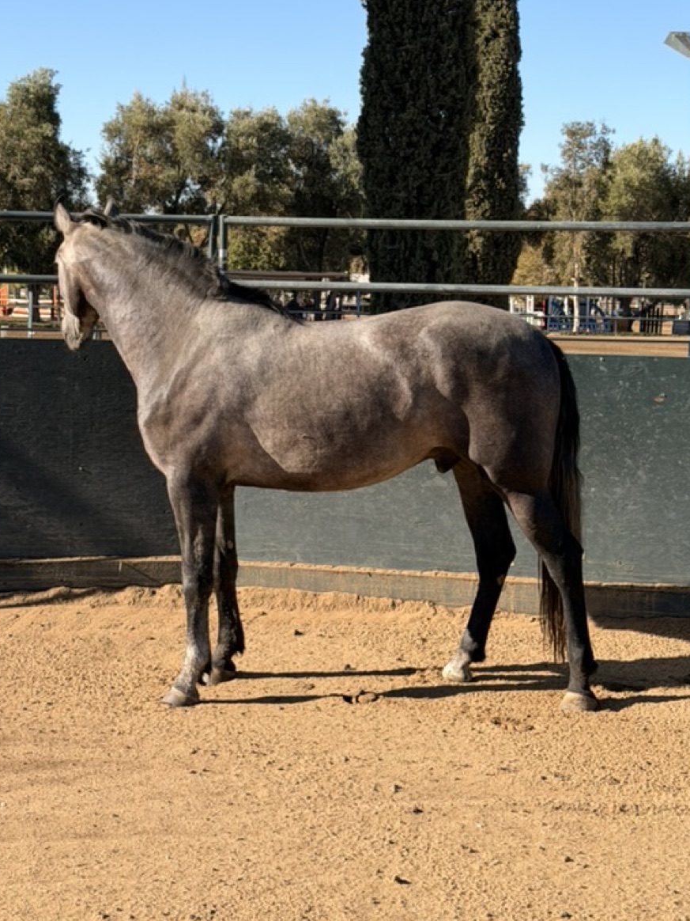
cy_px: 301
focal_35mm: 66
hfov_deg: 22.3
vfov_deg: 29.2
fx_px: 1754
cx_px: 323
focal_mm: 6.76
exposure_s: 1/3534
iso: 64
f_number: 1.78
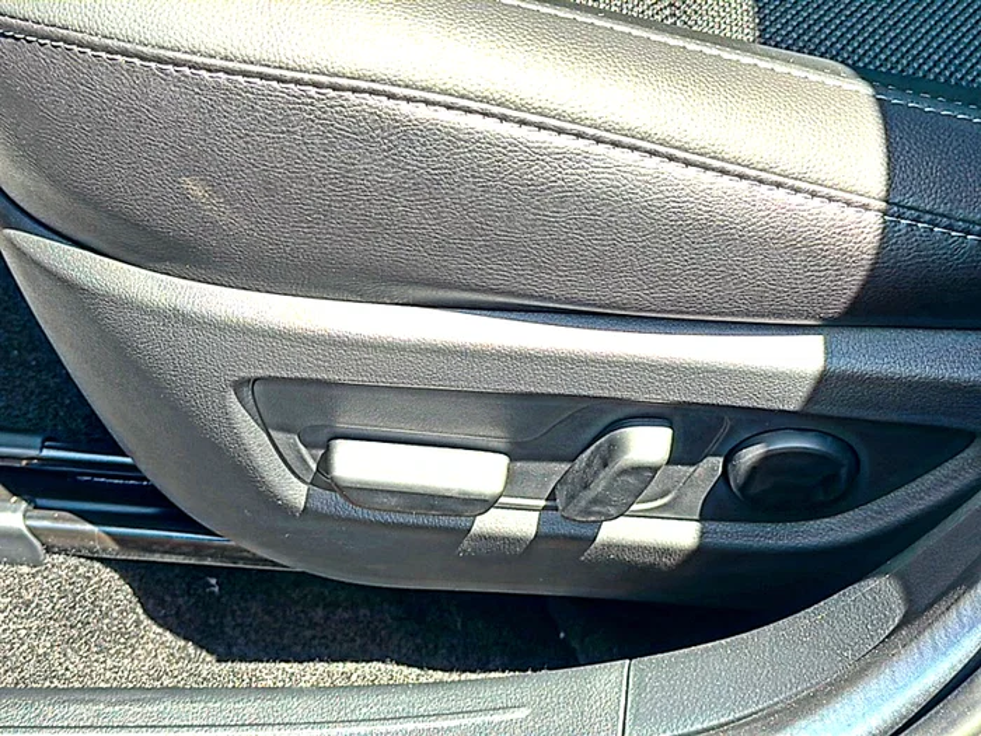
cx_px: 490
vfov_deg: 28.0
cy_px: 368
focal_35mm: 52
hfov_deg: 36.8
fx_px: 1474
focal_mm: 6.86
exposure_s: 1/270
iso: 64
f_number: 1.78
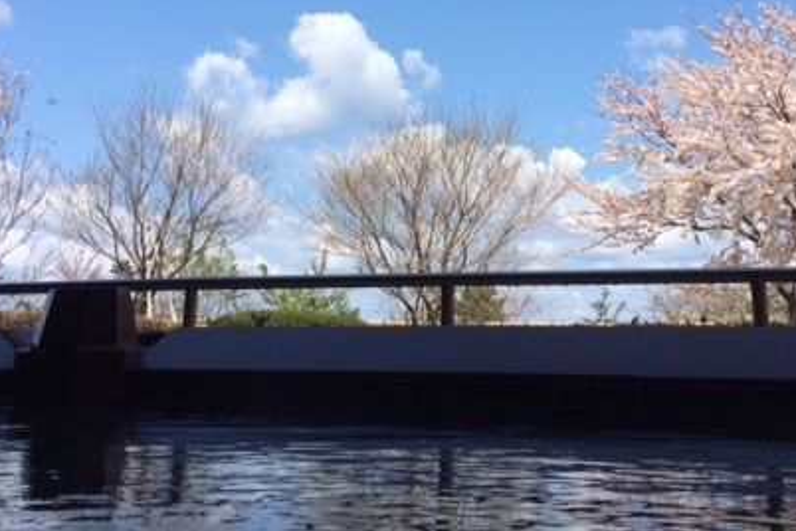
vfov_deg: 27.1
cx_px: 457
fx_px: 1061
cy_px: 57
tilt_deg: +13.3
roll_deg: -0.9
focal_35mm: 48
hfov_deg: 41.0
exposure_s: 1/2740
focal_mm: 4.15
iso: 32
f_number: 2.2
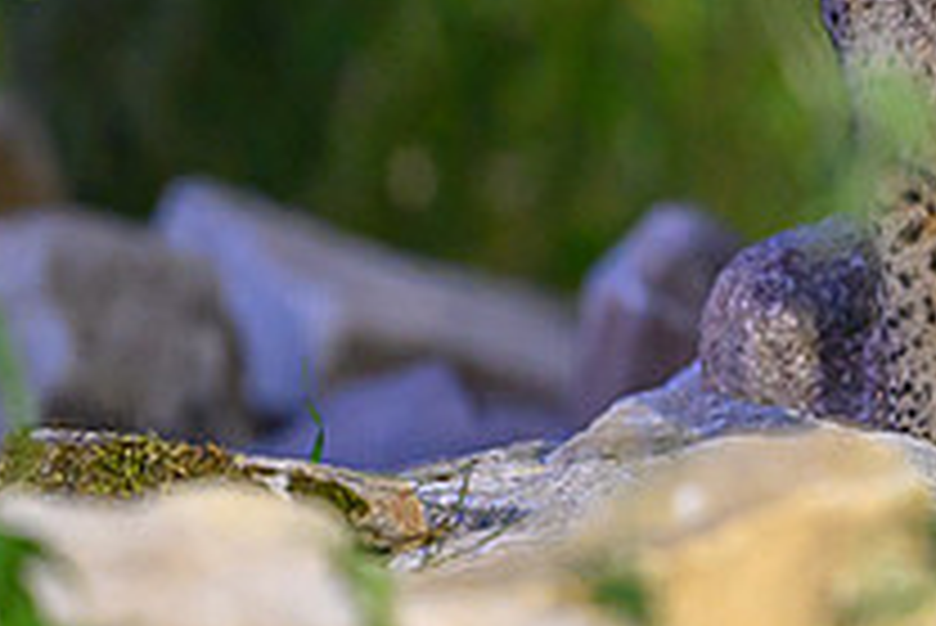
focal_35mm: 1530
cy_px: 2
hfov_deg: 1.3
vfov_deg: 0.9
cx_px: 1330
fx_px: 39806
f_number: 2.8
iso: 2500
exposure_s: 1/160
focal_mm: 400
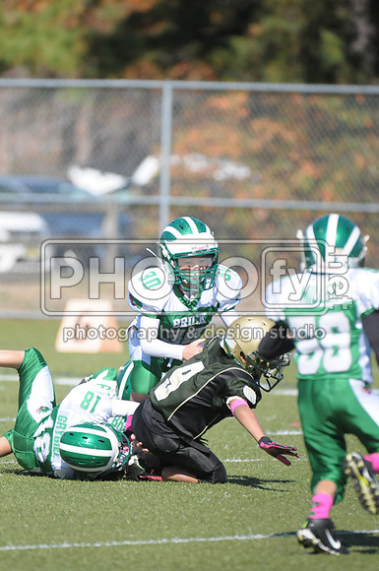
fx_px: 7840
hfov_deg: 2.8
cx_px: 190
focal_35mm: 495
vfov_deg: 4.2
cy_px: 286
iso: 1000
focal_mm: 330
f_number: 4
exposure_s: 1/6400
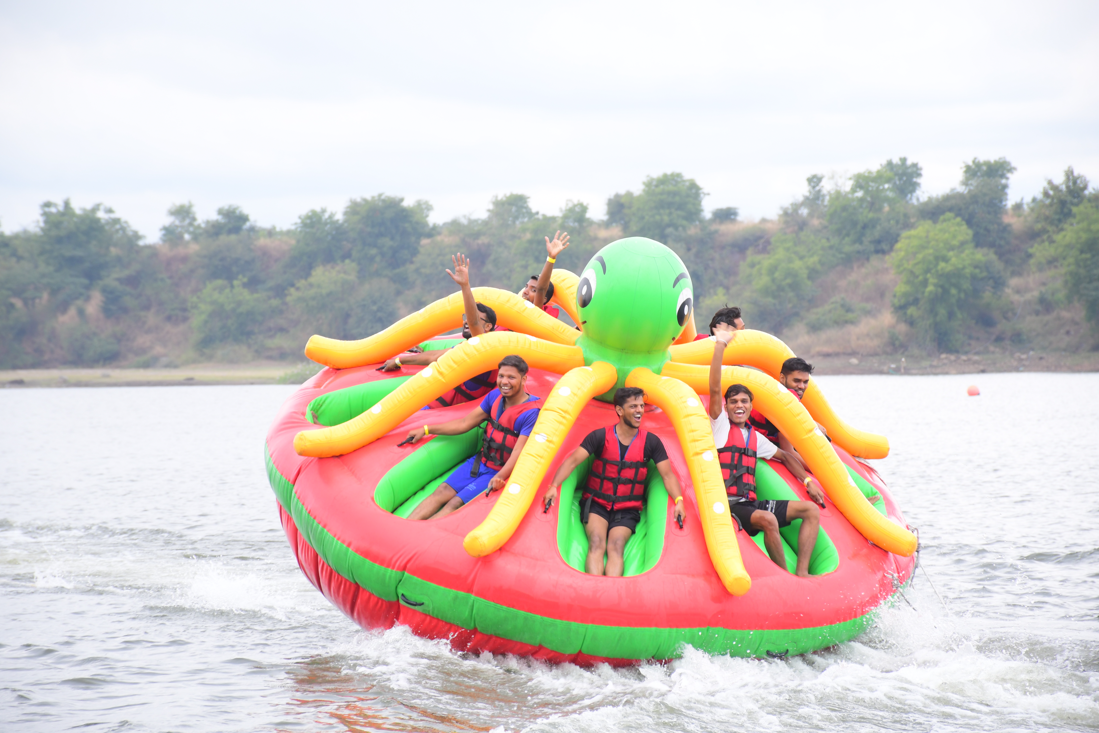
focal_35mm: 158
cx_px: 546
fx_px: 4823
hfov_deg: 13.0
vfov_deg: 8.7
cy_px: 368
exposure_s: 1/200
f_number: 5.6
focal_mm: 105
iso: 250
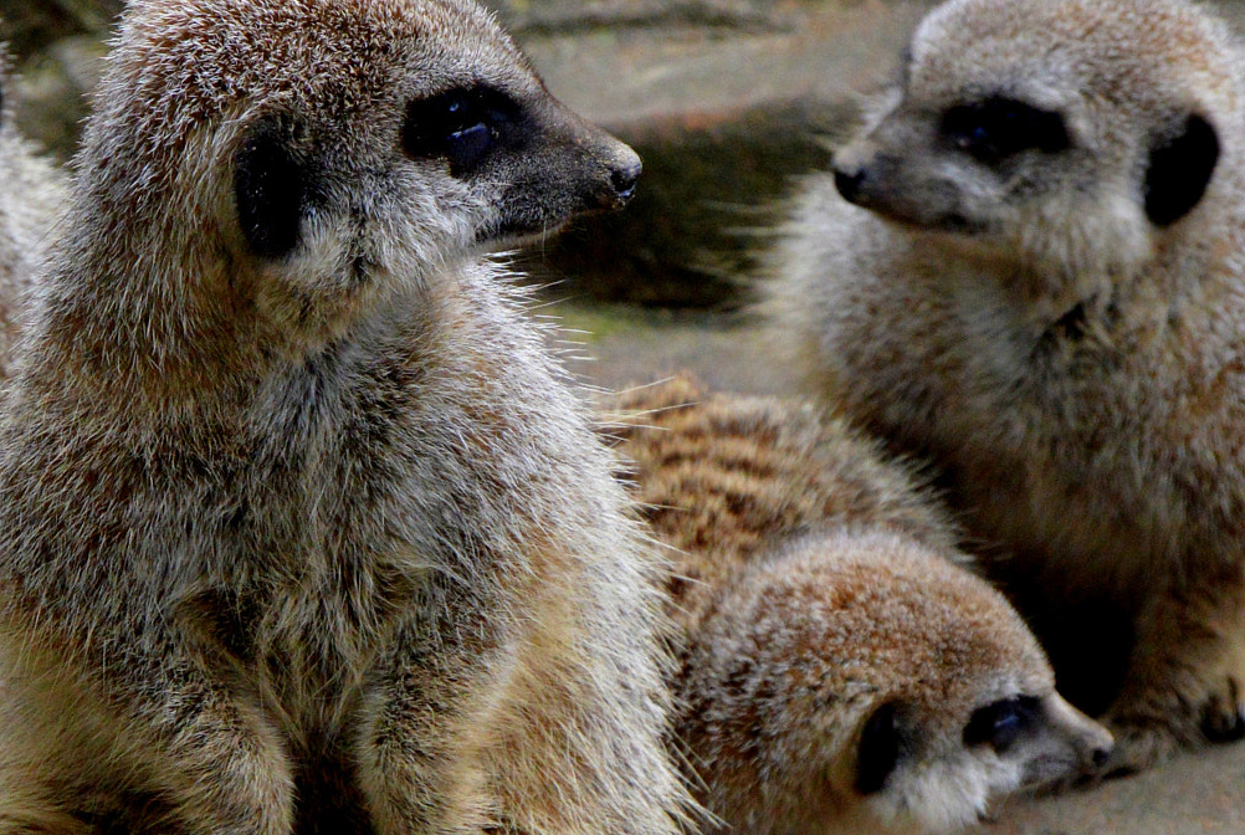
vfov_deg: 10.4
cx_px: 495
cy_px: 544
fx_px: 4566
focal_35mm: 132
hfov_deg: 15.5
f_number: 5.6
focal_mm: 55
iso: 1600
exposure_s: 1/500
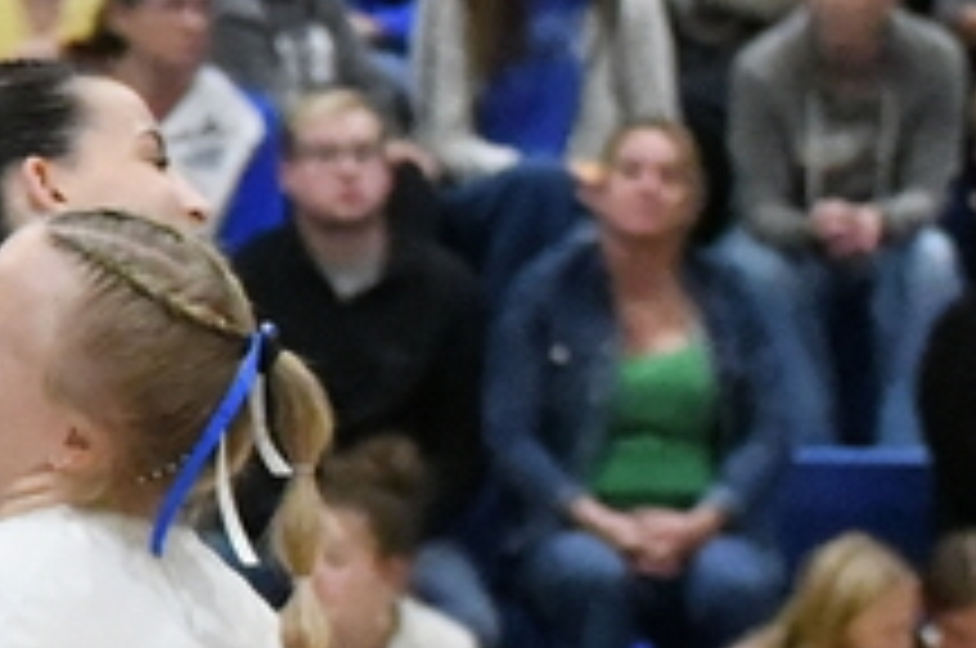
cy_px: 819
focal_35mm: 496
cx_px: -1273
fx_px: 13427
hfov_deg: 4.1
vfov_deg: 2.8
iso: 16000
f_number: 4.5
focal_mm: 70
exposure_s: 1/1250
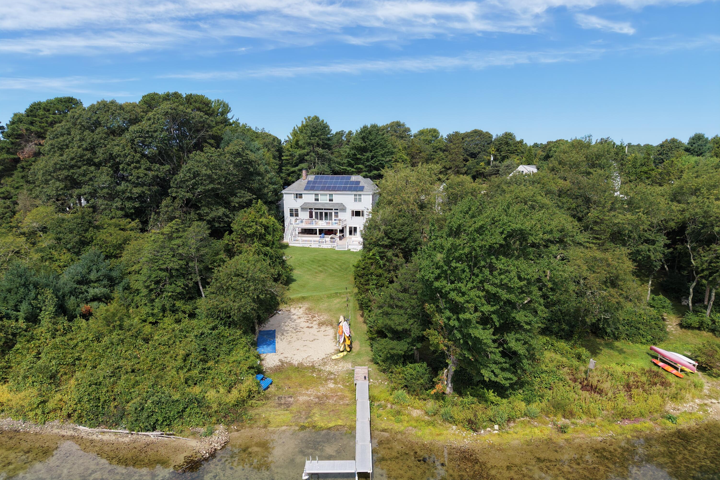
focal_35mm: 25
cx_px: 360
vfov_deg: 51.2
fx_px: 500
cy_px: 267
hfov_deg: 71.5
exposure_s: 1/5000
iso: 300
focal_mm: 8.67
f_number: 1.8
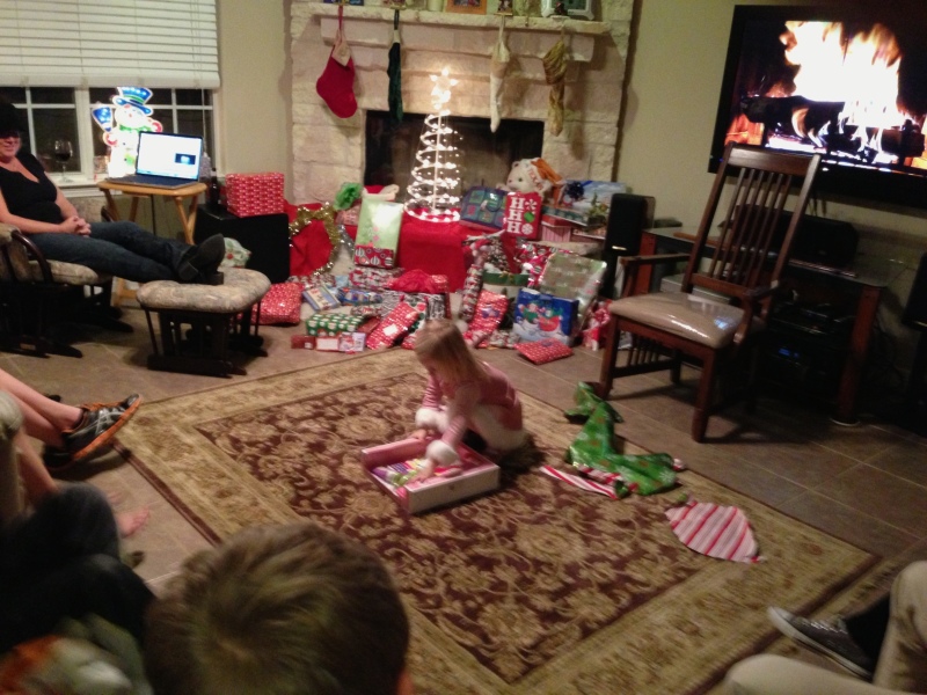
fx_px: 884
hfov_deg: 55.4
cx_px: 464
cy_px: 348
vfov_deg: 42.9
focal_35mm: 33
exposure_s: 1/15
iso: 500
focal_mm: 4.13
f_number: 2.4
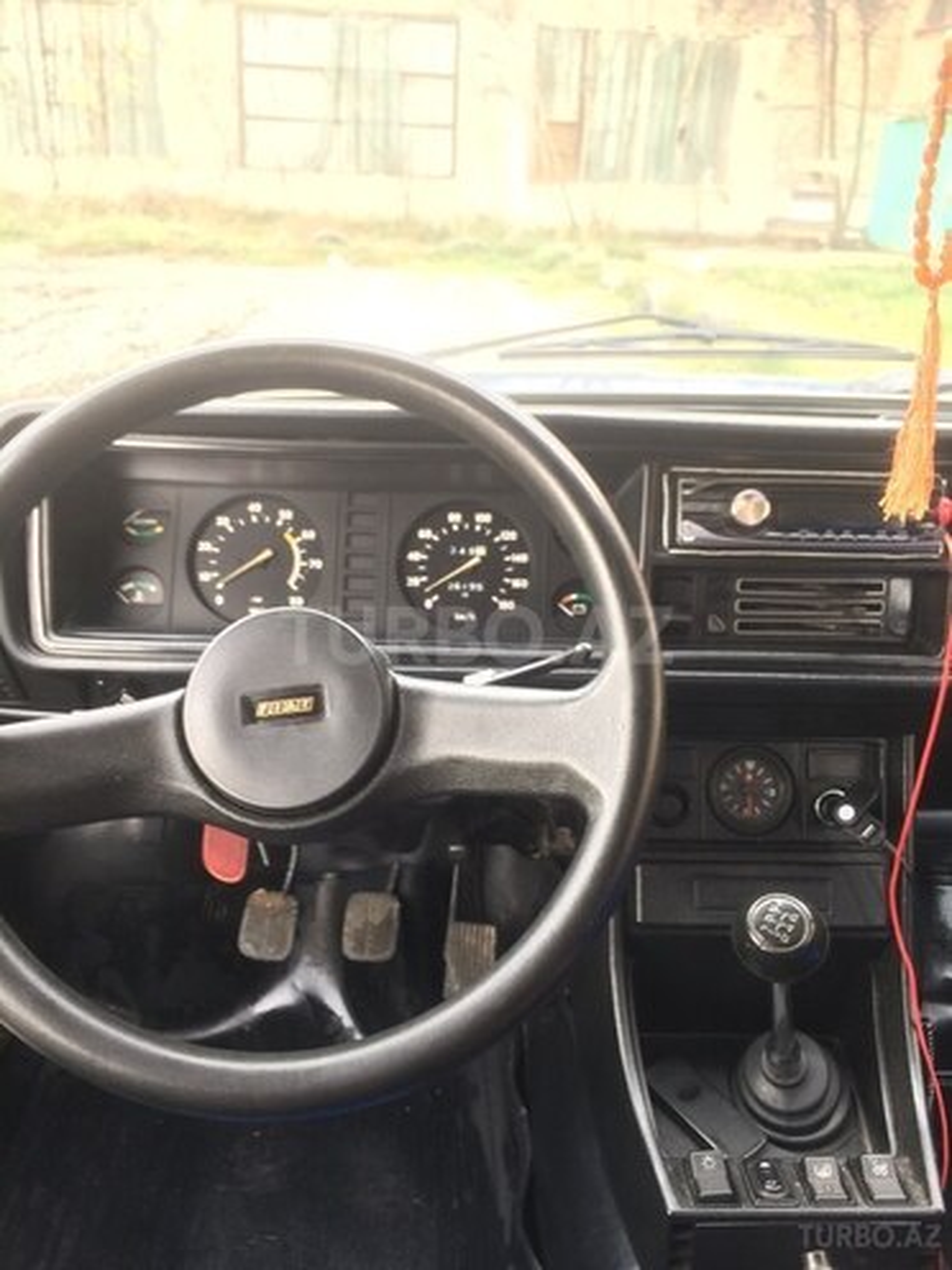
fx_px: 1063
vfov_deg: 61.7
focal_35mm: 29
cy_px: 635
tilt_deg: -27.8
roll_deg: -0.2
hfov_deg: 48.2
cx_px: 476
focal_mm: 4.15
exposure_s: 1/33
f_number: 2.2
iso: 64
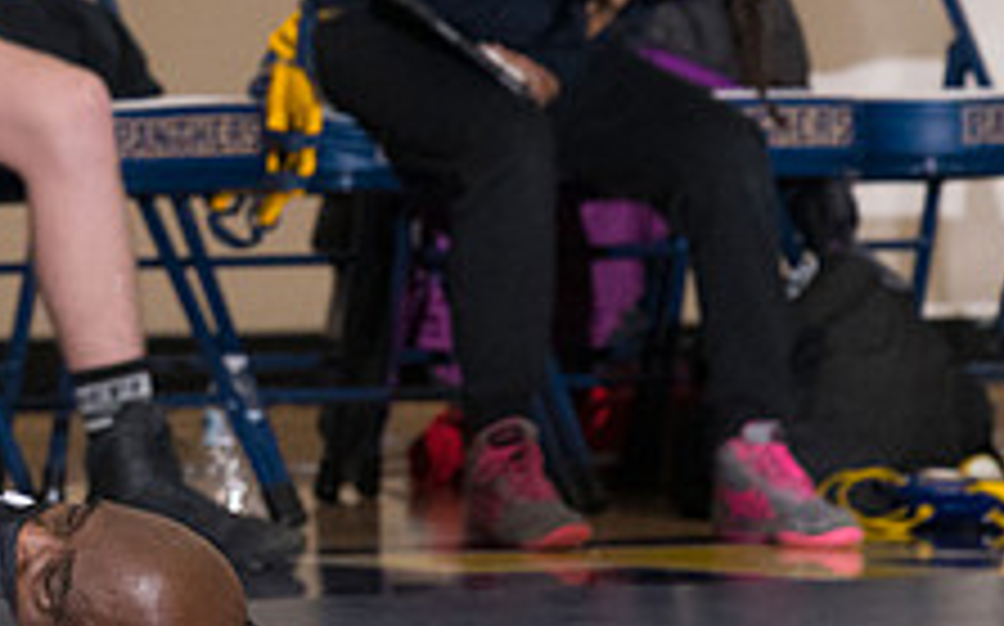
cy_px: 306
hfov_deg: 2.7
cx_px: -275
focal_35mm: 775
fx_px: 21190
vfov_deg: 1.7
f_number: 5.6
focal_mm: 195
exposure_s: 1/250
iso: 2000
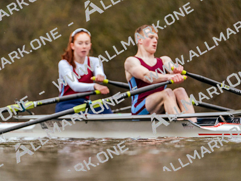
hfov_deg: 3.0
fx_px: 4540
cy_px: 90
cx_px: 110
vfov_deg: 2.3
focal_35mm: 652
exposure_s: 1/2000
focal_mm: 600
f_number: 6.3
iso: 3200
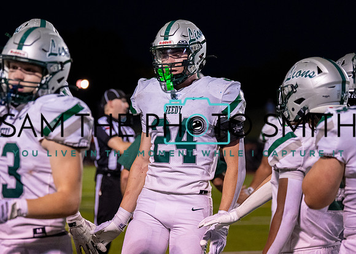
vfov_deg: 10.1
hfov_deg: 14.2
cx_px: 157
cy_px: 125
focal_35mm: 142
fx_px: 1431
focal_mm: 100
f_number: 2.8
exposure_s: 1/1000
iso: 3200
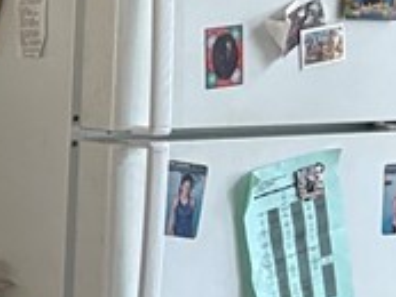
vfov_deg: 9.6
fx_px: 1763
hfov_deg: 10.8
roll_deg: +0.4
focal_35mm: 154
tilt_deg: -7.1
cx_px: -579
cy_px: 176
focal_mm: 5.96
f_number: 1.6
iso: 250
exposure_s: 1/60
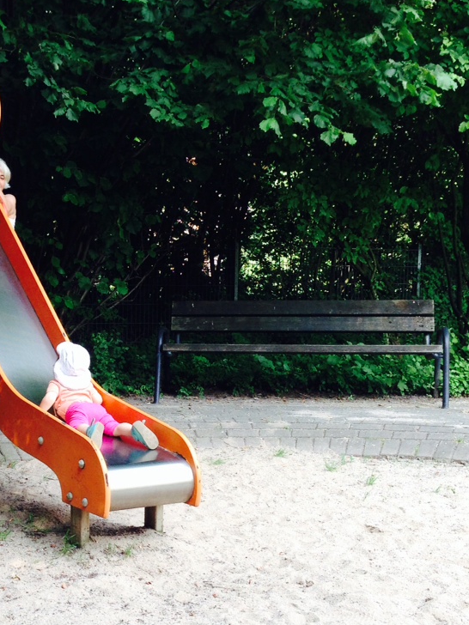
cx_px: 89
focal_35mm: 58
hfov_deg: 24.8
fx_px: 1048
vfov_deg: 33.2
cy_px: 361
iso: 80
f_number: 2.4
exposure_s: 1/120
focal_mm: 4.12
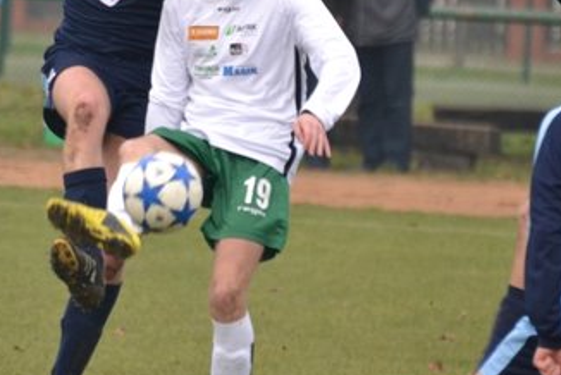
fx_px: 13975
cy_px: 110
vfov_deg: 1.5
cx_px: 107
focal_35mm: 896
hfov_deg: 2.3
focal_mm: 300
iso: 1600
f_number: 5.6
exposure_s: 1/640
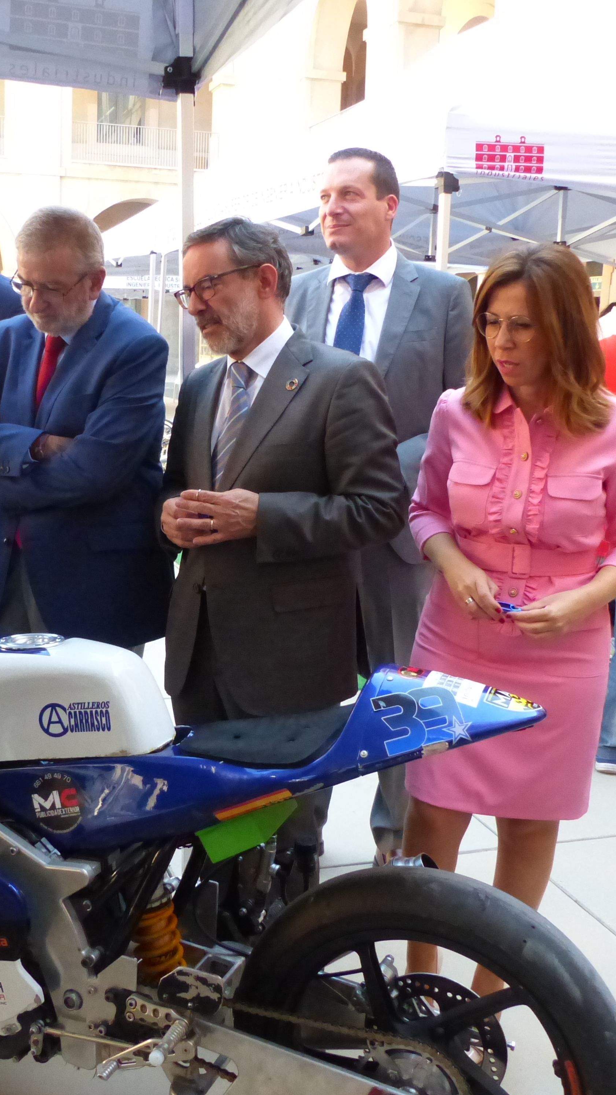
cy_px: 545
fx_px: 1104
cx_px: 199
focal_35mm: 38
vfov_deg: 52.8
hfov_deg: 30.9
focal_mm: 4.7
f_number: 3.2
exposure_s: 1/250
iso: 800
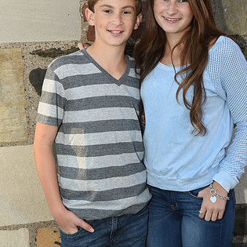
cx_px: 136
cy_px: 114
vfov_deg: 20.2
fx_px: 694
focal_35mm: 86
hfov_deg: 20.2
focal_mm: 55
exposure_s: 1/250
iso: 640
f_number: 7.1
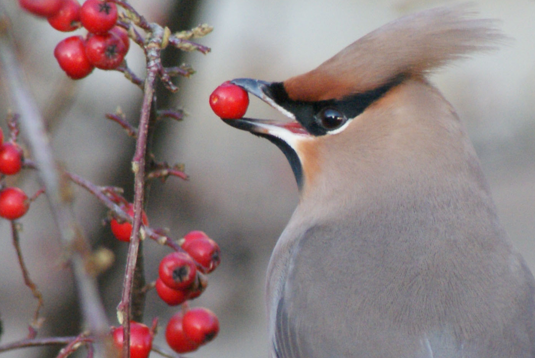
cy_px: 311
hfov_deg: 1.8
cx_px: 384
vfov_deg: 1.2
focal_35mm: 1162
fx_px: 17288
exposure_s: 1/80
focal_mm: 280
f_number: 13
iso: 800
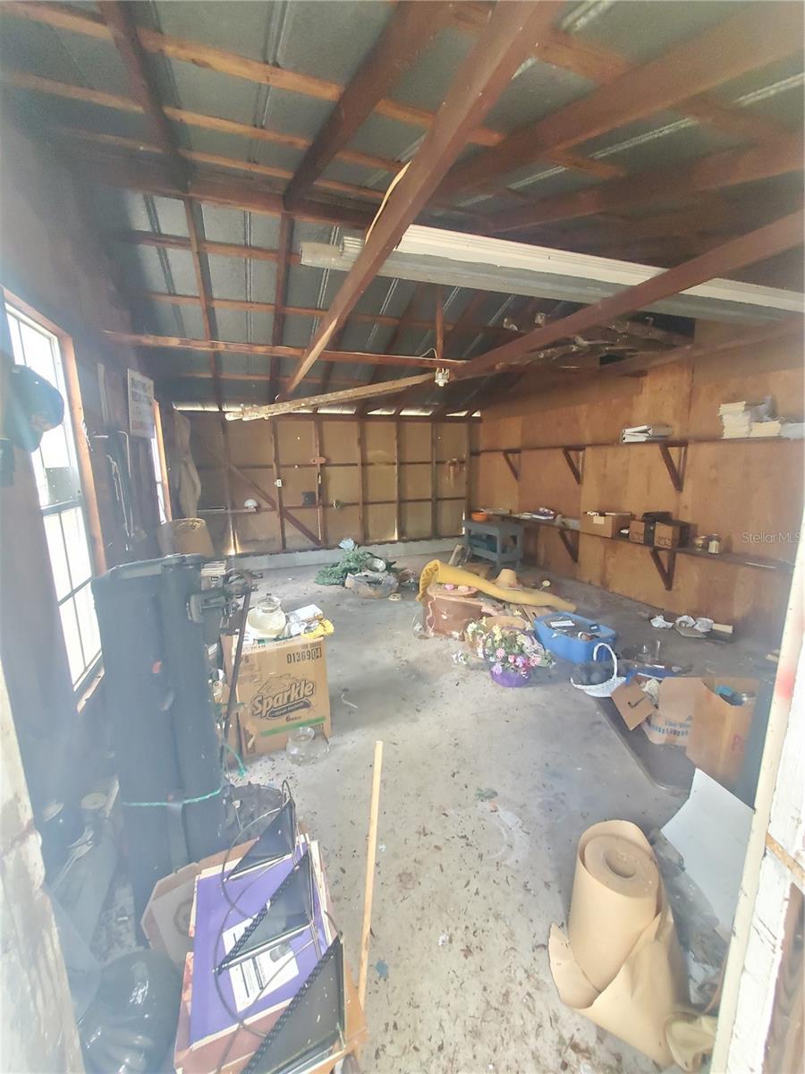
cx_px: 402
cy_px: 537
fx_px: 403
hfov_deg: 89.9
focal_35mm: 13
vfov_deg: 106.2
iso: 800
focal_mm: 1.8
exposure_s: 1/33
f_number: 2.2
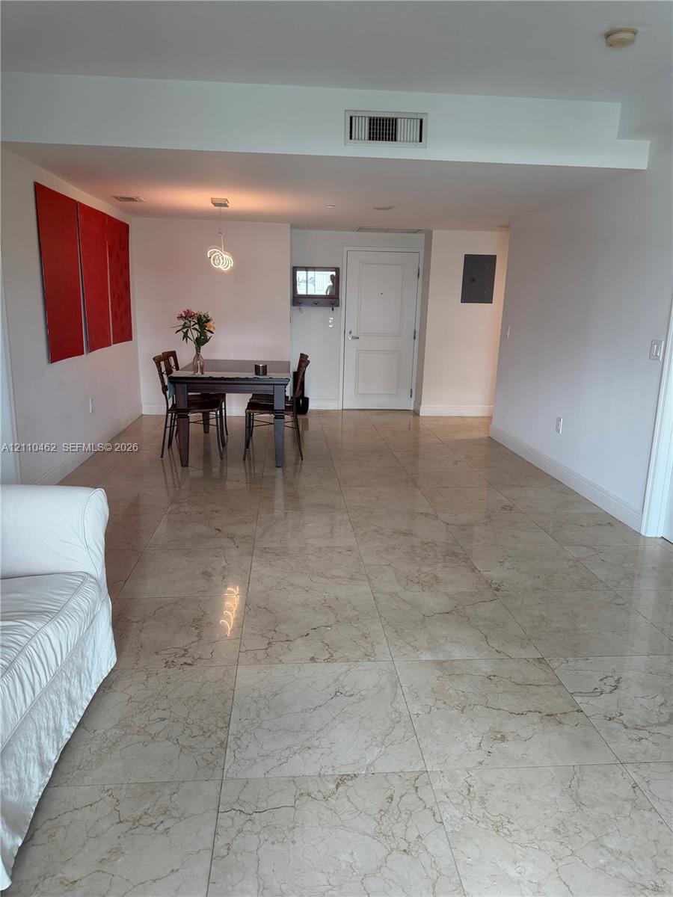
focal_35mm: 24
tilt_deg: -12.5
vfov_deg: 71.6
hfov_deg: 56.8
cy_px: 448
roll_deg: -1.4
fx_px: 622
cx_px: 336
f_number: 1.78
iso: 160
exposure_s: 1/220
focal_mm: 6.76
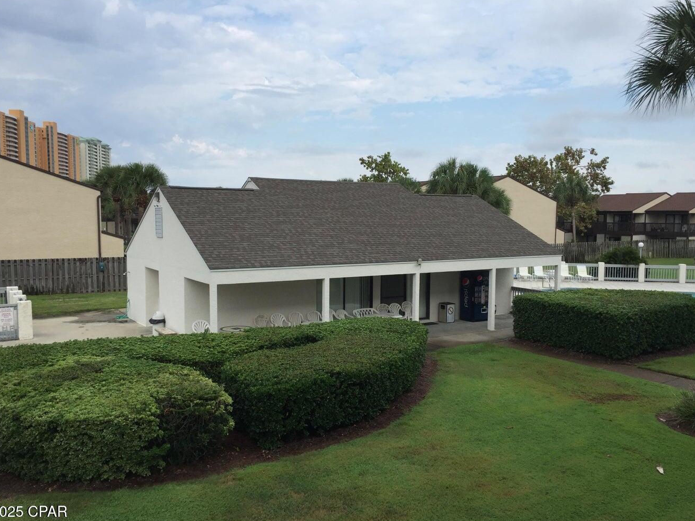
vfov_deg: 46.8
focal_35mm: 30
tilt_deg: -5.4
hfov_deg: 60.0
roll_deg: -1.3
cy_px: 266
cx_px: 336
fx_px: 602
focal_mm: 4.15
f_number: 2.2
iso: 32
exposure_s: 1/1364
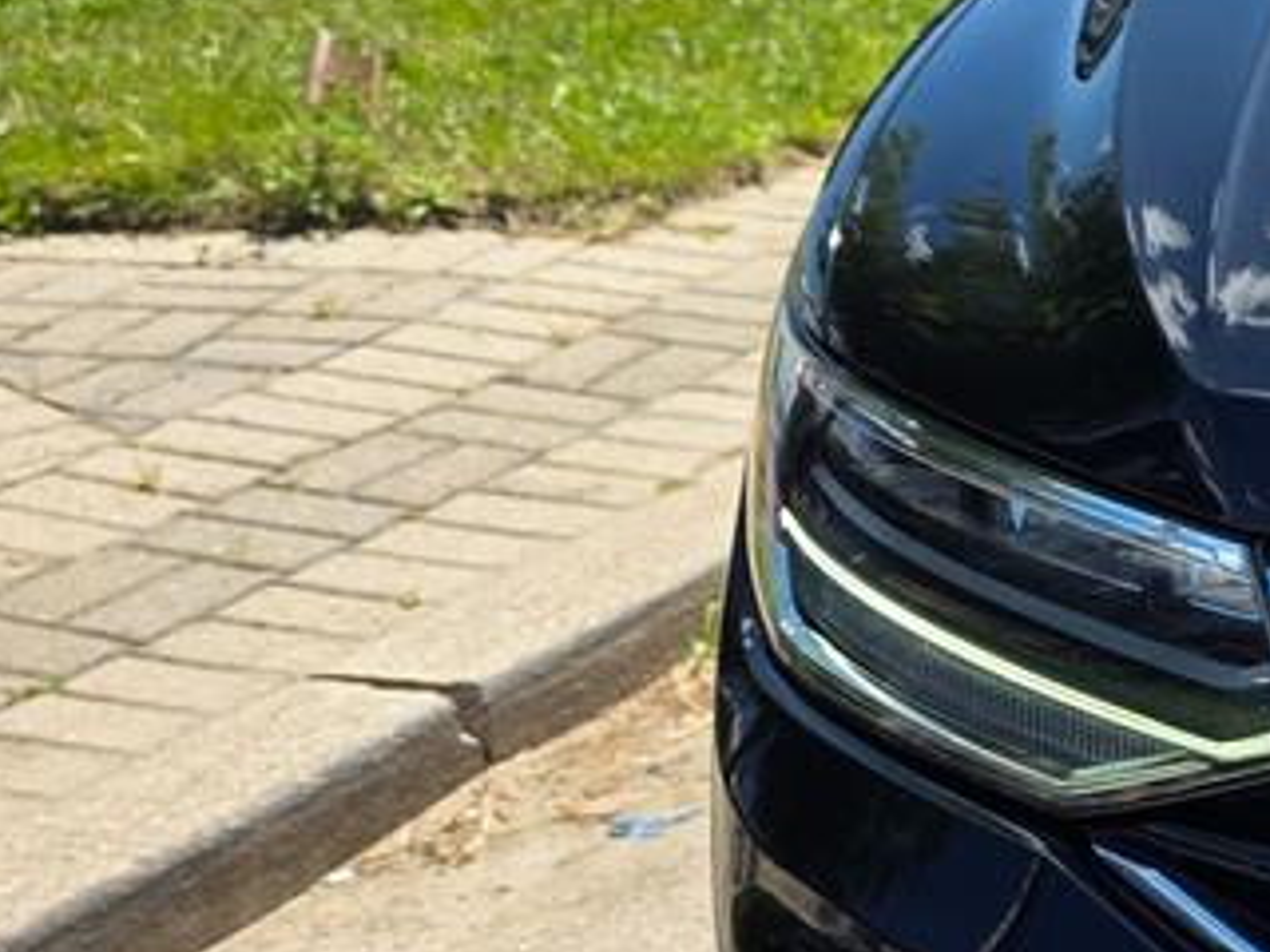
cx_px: 2393
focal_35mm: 92
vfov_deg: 16.0
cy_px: 674
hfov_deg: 16.9
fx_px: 3375
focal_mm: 6.3
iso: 80
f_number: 1.7
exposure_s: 1/3134
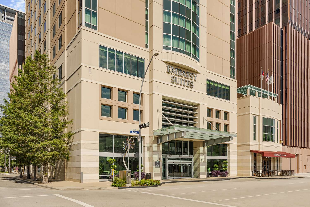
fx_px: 220
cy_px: 104
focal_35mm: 26
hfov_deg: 70.4
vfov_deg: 50.4
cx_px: 155
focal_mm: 17
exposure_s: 1/500
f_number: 7.1
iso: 250
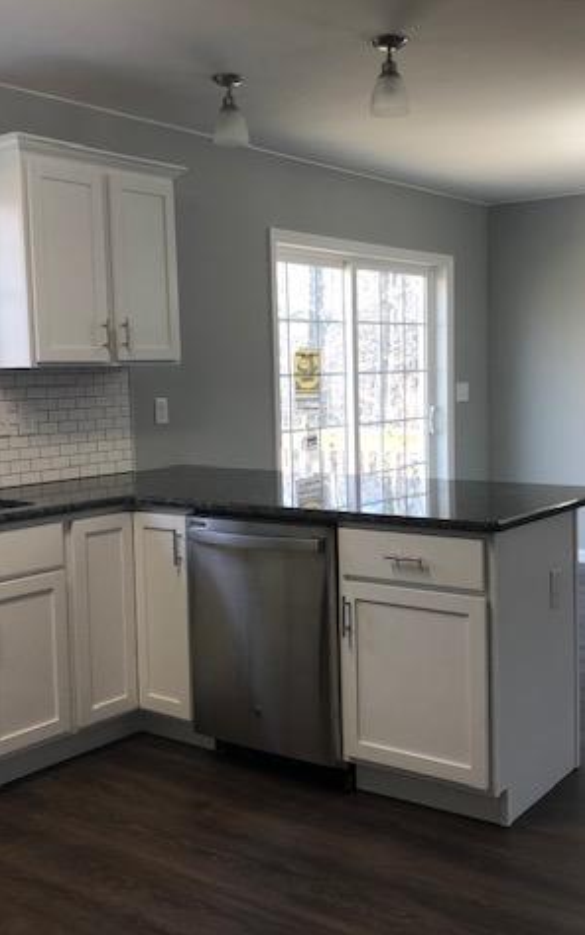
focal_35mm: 40
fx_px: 1020
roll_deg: +1.6
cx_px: 343
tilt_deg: -5.1
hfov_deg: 31.9
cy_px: 467
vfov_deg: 49.3
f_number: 1.8
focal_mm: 3.99
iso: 20
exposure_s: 1/30
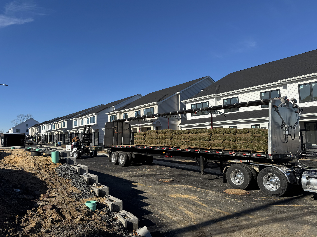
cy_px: 118
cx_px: 158
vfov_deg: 56.8
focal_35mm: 24
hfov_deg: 71.6
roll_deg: +1.3
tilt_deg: +5.7
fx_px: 220
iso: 80
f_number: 1.78
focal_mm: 6.76
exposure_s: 1/4608
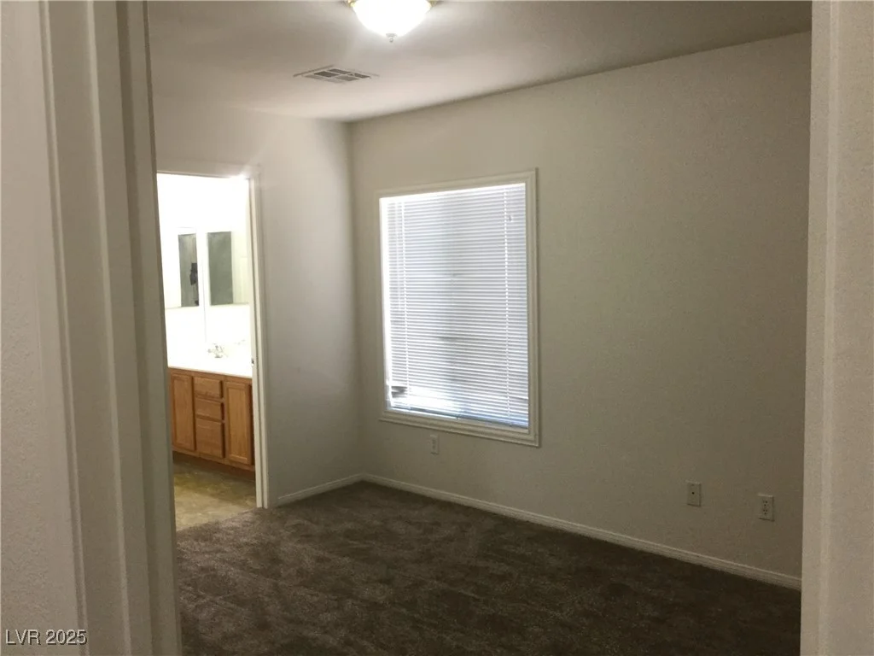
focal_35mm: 31
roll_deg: +1.6
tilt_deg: -2.9
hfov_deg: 58.4
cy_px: 328
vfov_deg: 45.4
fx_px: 783
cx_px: 437
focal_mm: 3.3
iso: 100
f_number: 2.4
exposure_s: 1/30
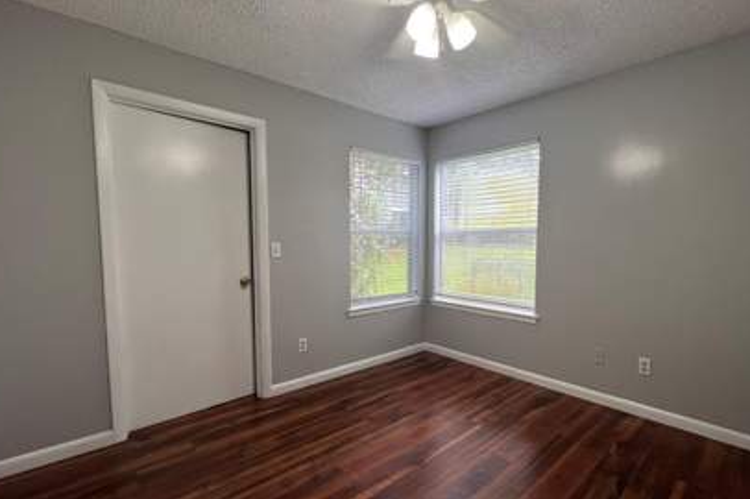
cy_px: 272
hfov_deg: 96.4
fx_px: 333
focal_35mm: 16
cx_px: 417
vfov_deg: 73.5
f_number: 1.8
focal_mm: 1.57
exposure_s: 1/120
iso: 125
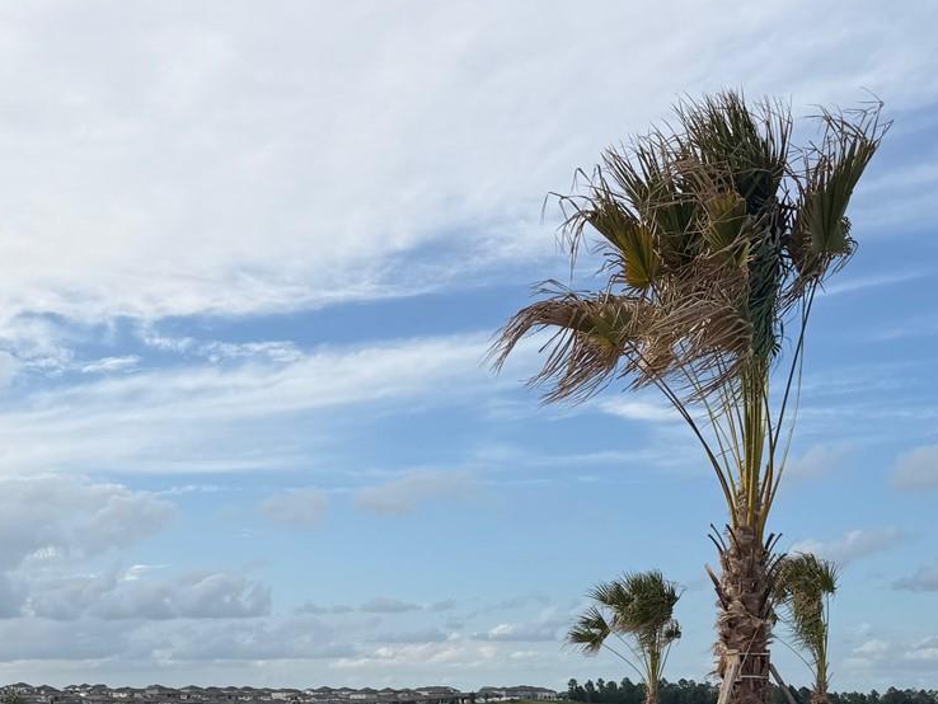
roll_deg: +0.8
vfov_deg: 26.5
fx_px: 1410
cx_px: 253
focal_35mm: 52
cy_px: 713
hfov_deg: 36.1
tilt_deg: +0.1
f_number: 1.78
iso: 80
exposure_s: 1/4673
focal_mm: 6.76
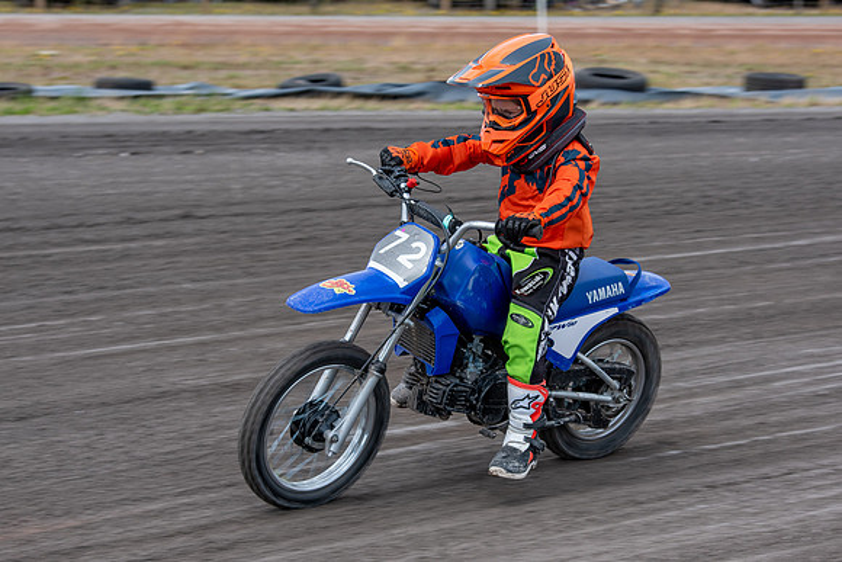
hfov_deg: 18.4
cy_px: 300
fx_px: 2597
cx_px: 441
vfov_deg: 12.3
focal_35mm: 111
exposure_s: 1/320
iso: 200
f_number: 8
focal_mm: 86
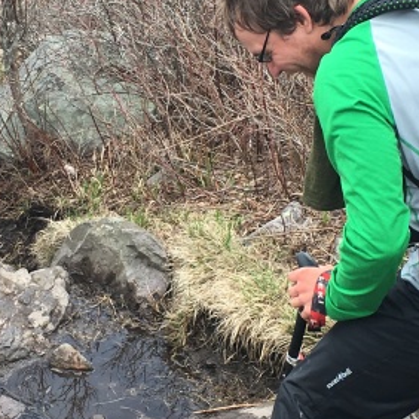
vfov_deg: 18.7
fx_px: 1274
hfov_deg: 18.6
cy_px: 175
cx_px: 120
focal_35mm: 93
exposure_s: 1/237
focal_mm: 4.15
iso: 25
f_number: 2.2
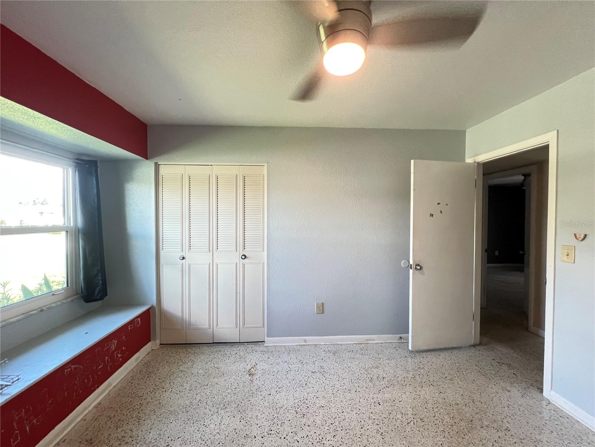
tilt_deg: -1.2
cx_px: 298
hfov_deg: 106.2
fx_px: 223
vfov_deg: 89.9
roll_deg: -0.9
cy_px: 224
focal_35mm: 13
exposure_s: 1/60
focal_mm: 1.57
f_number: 1.8
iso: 250
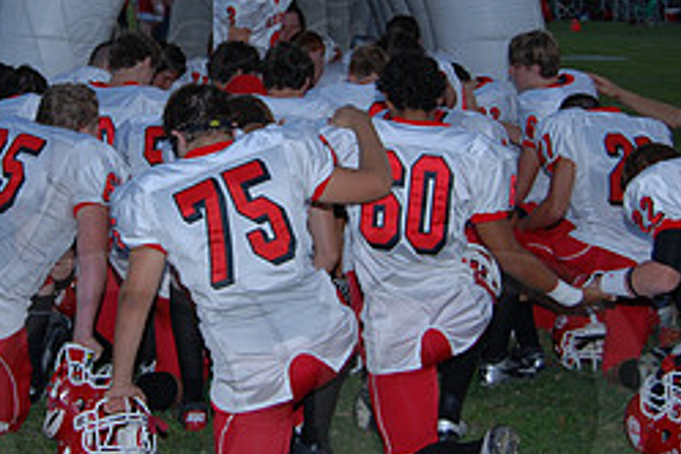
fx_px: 1854
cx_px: 189
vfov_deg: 13.9
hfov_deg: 20.7
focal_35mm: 98
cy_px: 115
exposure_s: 1/200
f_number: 4.2
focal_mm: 28
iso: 100
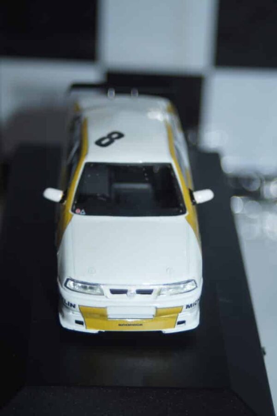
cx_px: 138
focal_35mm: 90
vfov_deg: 22.6
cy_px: 208
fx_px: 1039
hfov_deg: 15.2
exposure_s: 1/125
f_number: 5.6
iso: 200
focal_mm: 60
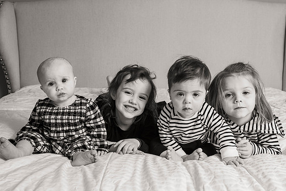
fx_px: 342
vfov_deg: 31.2
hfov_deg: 45.4
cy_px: 106
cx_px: 151
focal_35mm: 43
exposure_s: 1/200
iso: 400
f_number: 5.6
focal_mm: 35
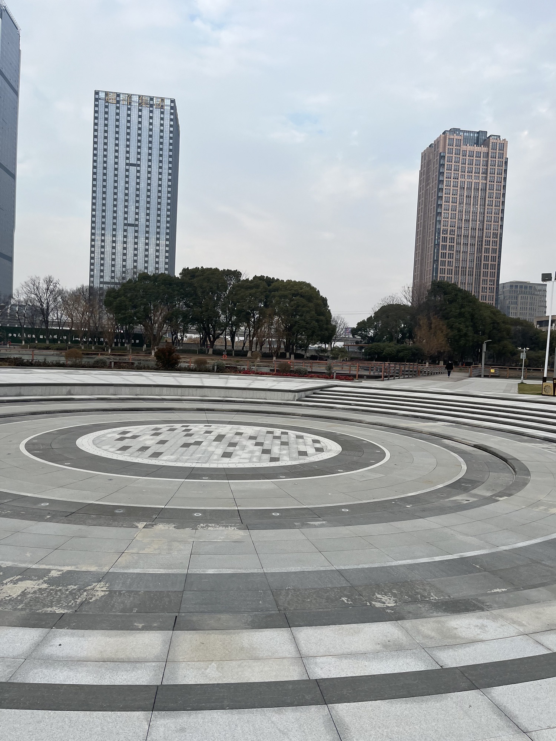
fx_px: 557
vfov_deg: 67.3
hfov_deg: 53.1
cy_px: 370
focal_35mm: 26
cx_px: 278
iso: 50
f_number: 1.6
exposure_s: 1/1279
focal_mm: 5.1
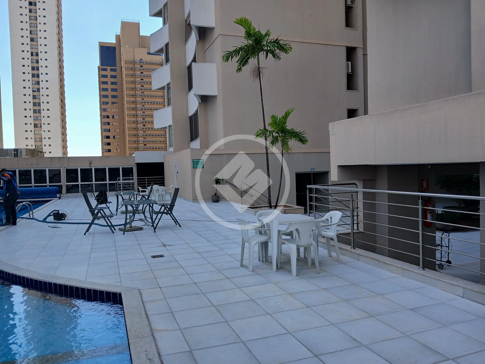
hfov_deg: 67.3
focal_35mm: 26
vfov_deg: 53.1
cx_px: 242
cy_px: 182
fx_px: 364
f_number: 1.8
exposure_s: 1/229
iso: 20
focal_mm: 3.98
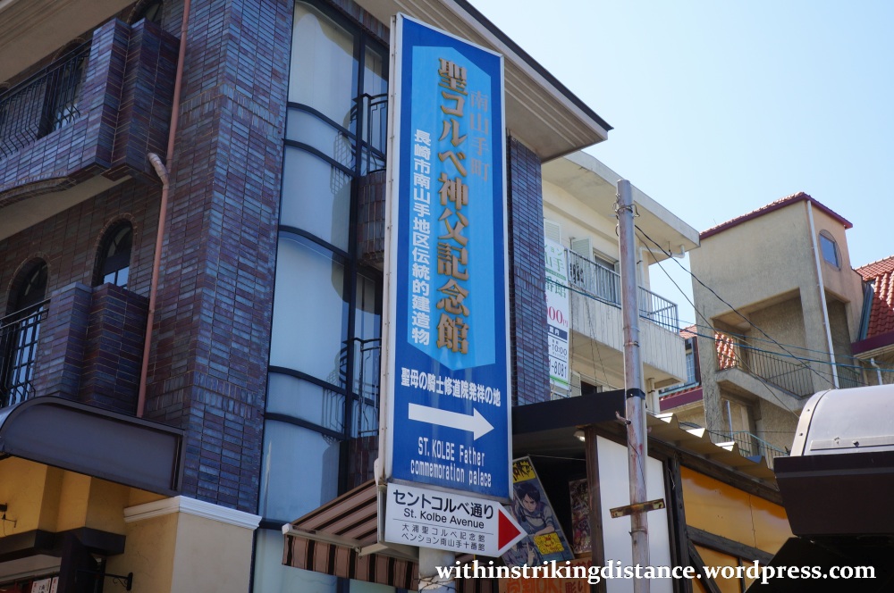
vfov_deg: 30.8
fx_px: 1079
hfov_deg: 45.0
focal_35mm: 44
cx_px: 447
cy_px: 296
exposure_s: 1/125
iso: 200
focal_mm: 29
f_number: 13
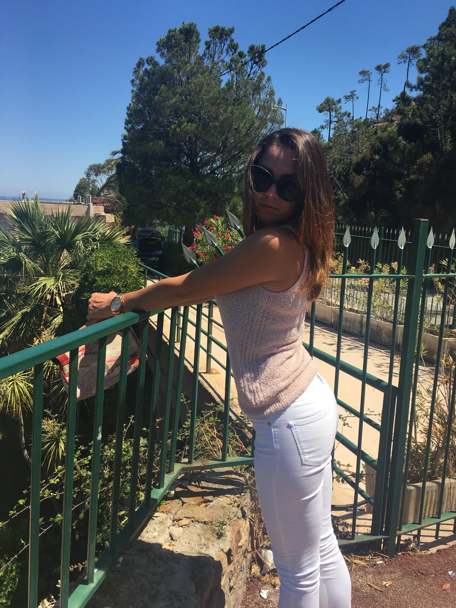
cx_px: 228
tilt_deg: -11.5
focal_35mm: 29
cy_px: 304
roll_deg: -3.0
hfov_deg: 48.2
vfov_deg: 61.7
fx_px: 509
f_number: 2.2
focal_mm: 4.15
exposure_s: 1/1709
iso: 25
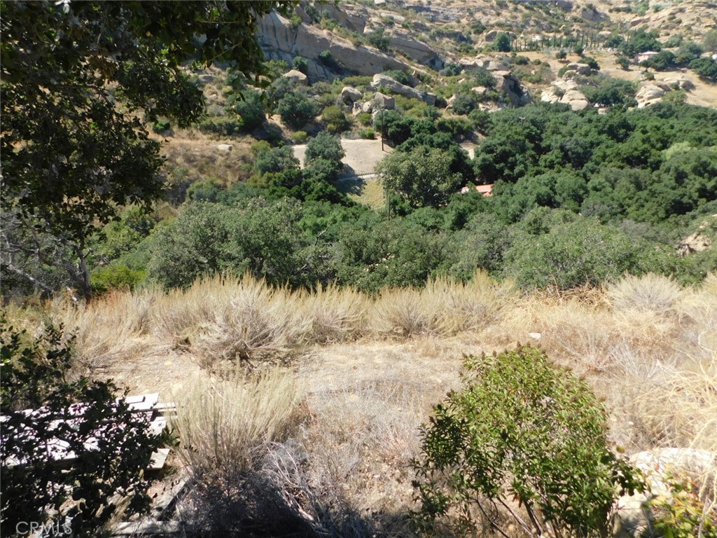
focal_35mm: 23
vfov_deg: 58.9
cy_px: 269
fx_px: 476
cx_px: 358
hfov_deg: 73.9
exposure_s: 1/640
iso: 125
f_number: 3
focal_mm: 4
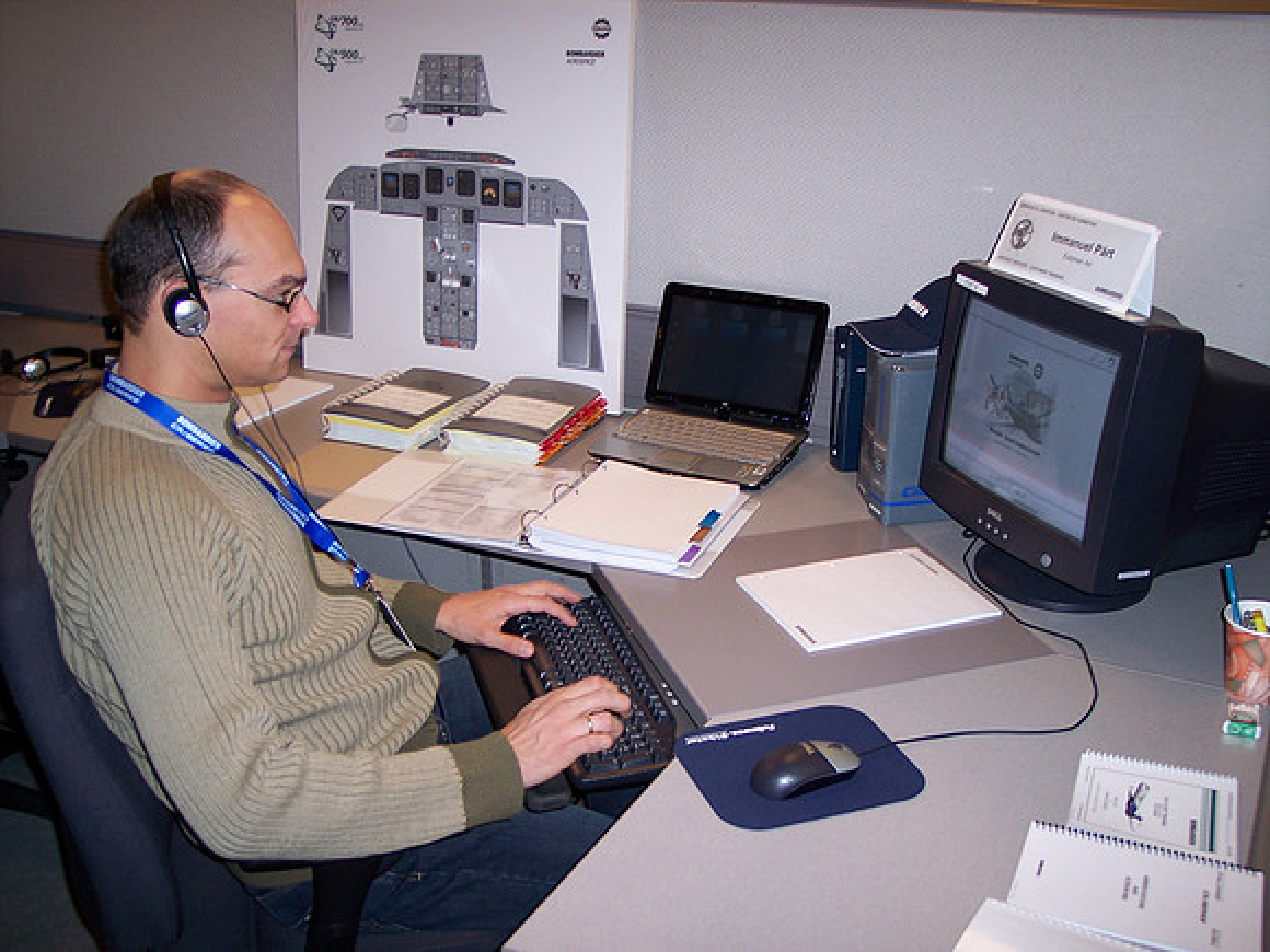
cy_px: 476
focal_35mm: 39
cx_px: 635
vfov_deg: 36.8
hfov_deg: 47.9
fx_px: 1431
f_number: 2.8
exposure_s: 1/60
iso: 100
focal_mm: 8
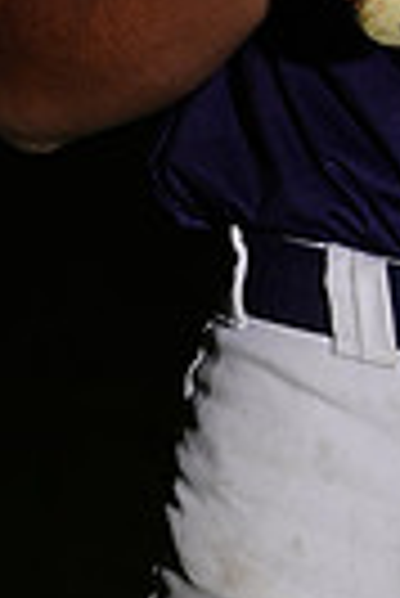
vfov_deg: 2.5
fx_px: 13713
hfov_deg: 1.7
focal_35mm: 825
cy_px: -549
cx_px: 506
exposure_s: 1/125
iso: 400
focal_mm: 189
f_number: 9
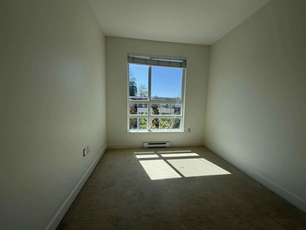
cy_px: 115
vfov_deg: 85.7
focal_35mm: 14
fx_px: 124
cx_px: 153
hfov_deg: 102.1
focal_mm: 2.22
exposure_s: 1/502
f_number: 2.2
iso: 50
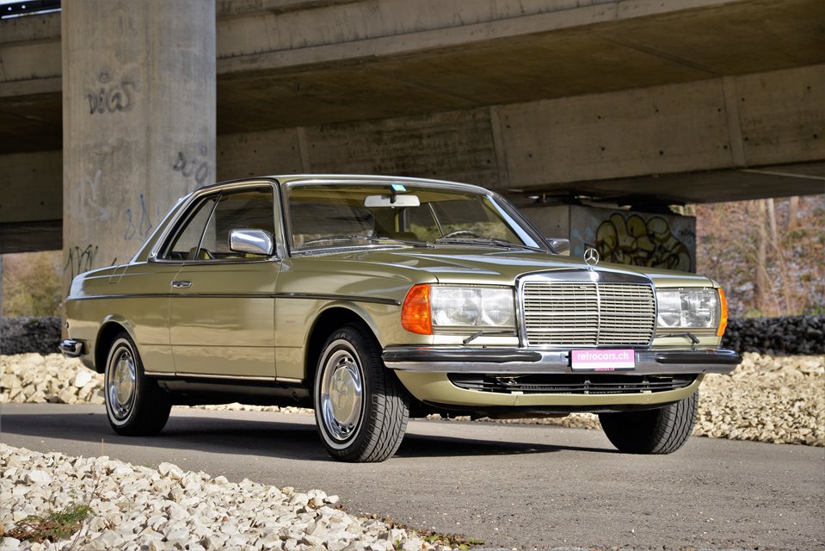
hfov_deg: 23.6
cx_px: 412
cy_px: 276
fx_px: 1971
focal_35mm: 86
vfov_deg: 15.9
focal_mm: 86
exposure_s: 1/160
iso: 200
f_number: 8
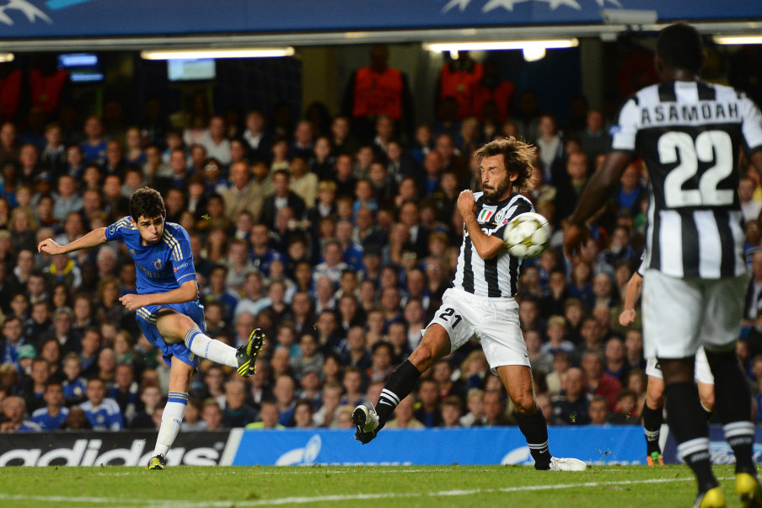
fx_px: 5927
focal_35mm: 280
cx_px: 381
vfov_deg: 4.9
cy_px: 254
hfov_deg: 7.4
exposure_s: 1/1000
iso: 3200
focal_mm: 280
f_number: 4
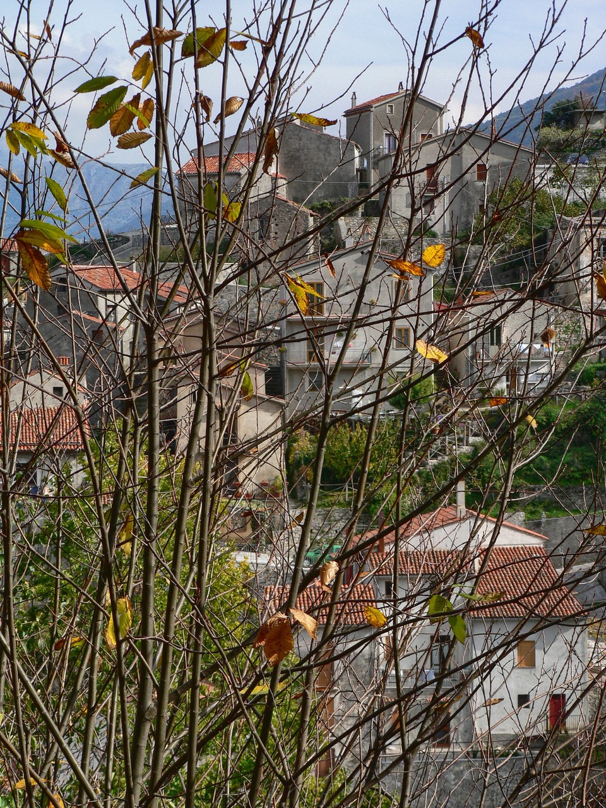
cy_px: 404
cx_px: 303
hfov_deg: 13.6
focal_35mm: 109
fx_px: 2544
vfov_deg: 18.0
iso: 80
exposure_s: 1/400
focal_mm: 18.2
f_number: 4
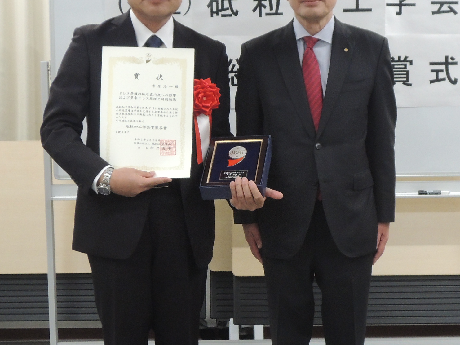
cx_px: 237
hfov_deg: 25.3
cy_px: 204
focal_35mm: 77
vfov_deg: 19.1
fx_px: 1023
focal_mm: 6.3
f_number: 3.2
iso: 400
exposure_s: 1/40
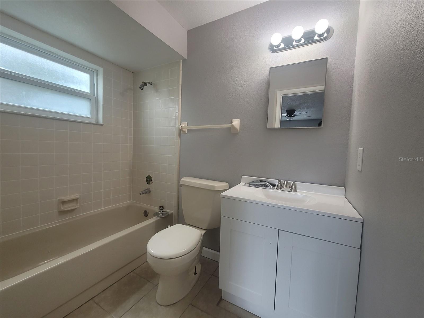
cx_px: 212
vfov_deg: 89.9
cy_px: 159
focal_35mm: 13
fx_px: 159
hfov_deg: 106.2
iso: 160
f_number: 2.2
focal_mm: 2.2
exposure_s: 1/60
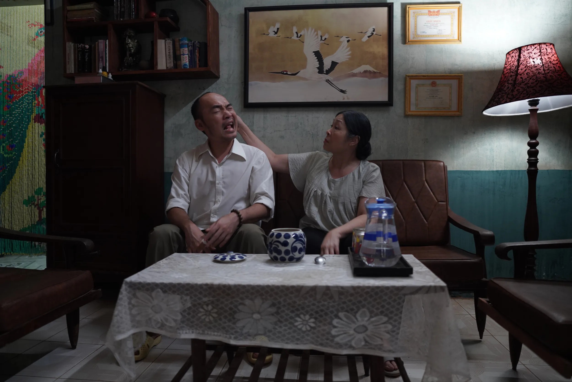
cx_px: 286
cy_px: 191
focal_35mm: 24
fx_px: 381
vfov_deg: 53.1
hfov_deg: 73.7
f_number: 1.8
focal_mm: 24
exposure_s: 1/50
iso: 1250
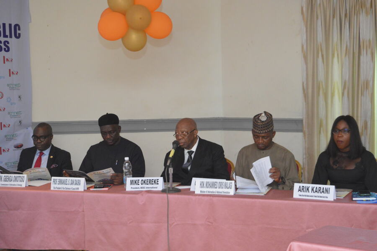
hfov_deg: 33.4
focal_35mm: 60
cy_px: 126
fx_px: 628
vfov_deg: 22.6
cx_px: 188
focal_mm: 40
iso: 3200
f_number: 5
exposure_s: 1/125
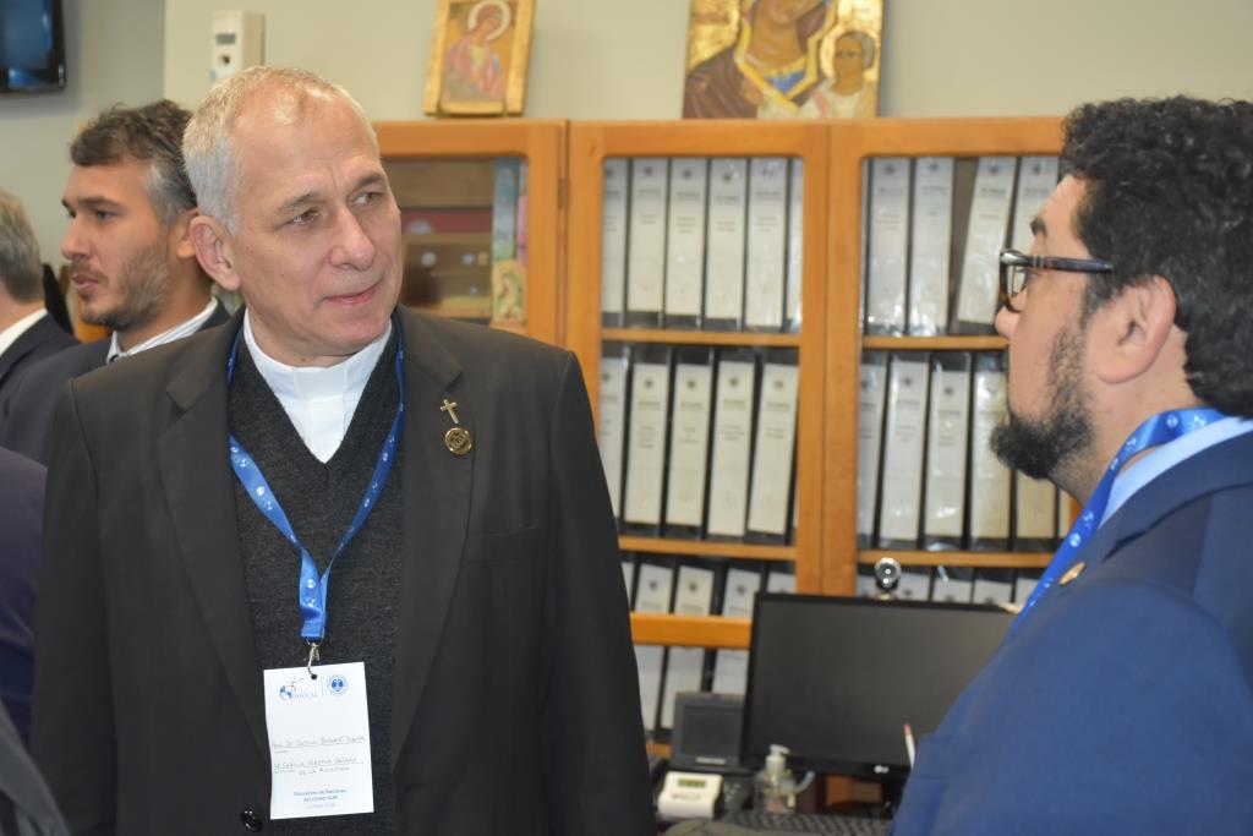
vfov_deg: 21.6
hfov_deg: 31.9
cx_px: 626
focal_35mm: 63
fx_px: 2193
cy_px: 418
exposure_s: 1/125
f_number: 5.6
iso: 1600
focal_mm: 42
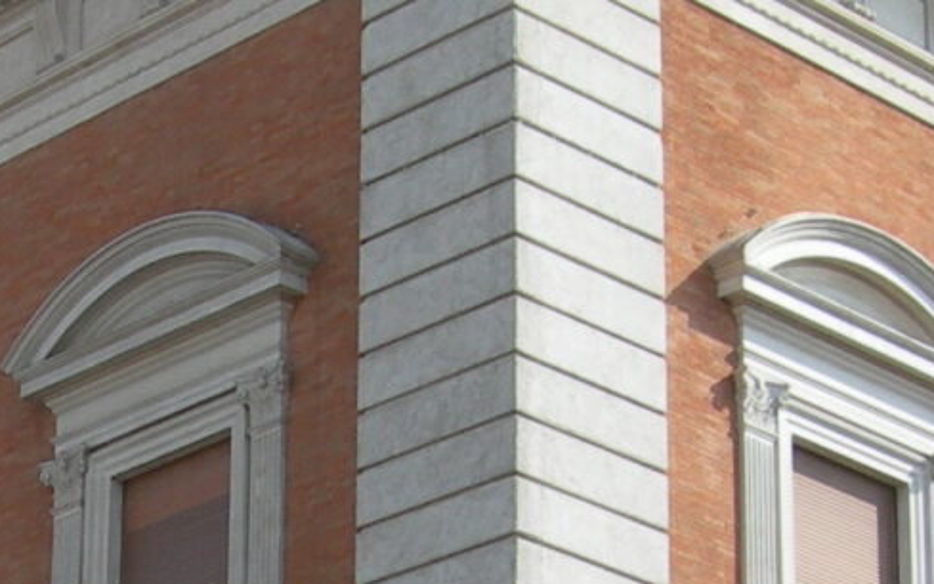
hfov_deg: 12.9
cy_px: 1023
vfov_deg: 8.0
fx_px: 4023
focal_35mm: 158
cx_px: -162
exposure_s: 1/327
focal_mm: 7.8
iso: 50
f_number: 4.8
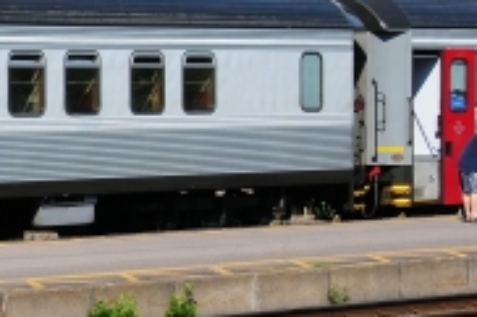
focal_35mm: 200
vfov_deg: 6.9
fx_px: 2648
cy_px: 132
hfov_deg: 9.8
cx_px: -346
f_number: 10
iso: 200
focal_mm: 38
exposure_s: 1/400
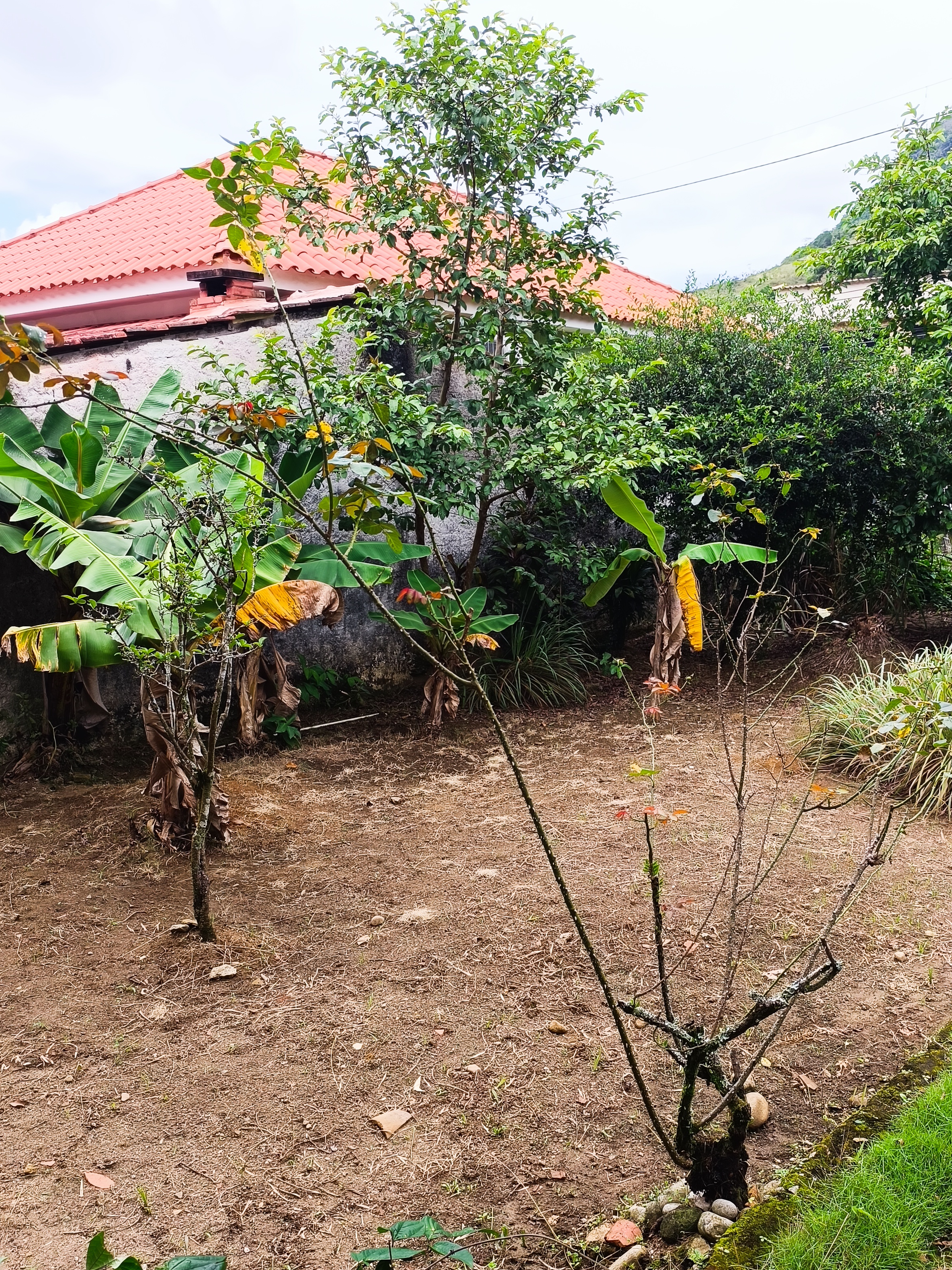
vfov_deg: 58.2
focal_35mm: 31
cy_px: 706
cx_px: 565
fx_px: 1137
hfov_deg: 45.2
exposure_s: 1/223
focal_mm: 6.14
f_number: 1.65
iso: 50
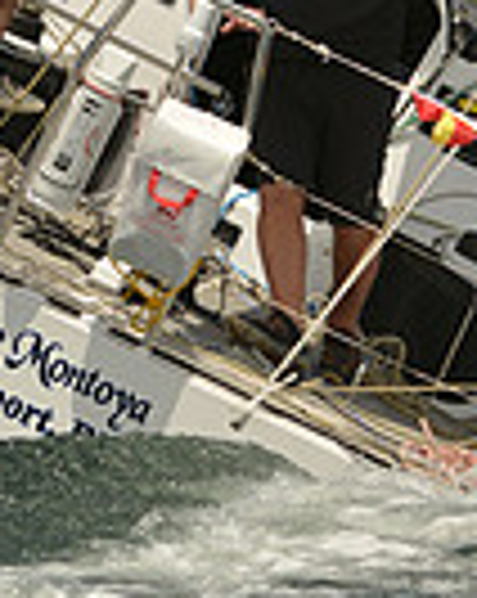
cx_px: 410
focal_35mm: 820
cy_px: -70
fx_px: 14504
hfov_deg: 1.9
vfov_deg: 2.4
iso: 200
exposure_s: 1/1000
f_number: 8
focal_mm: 200
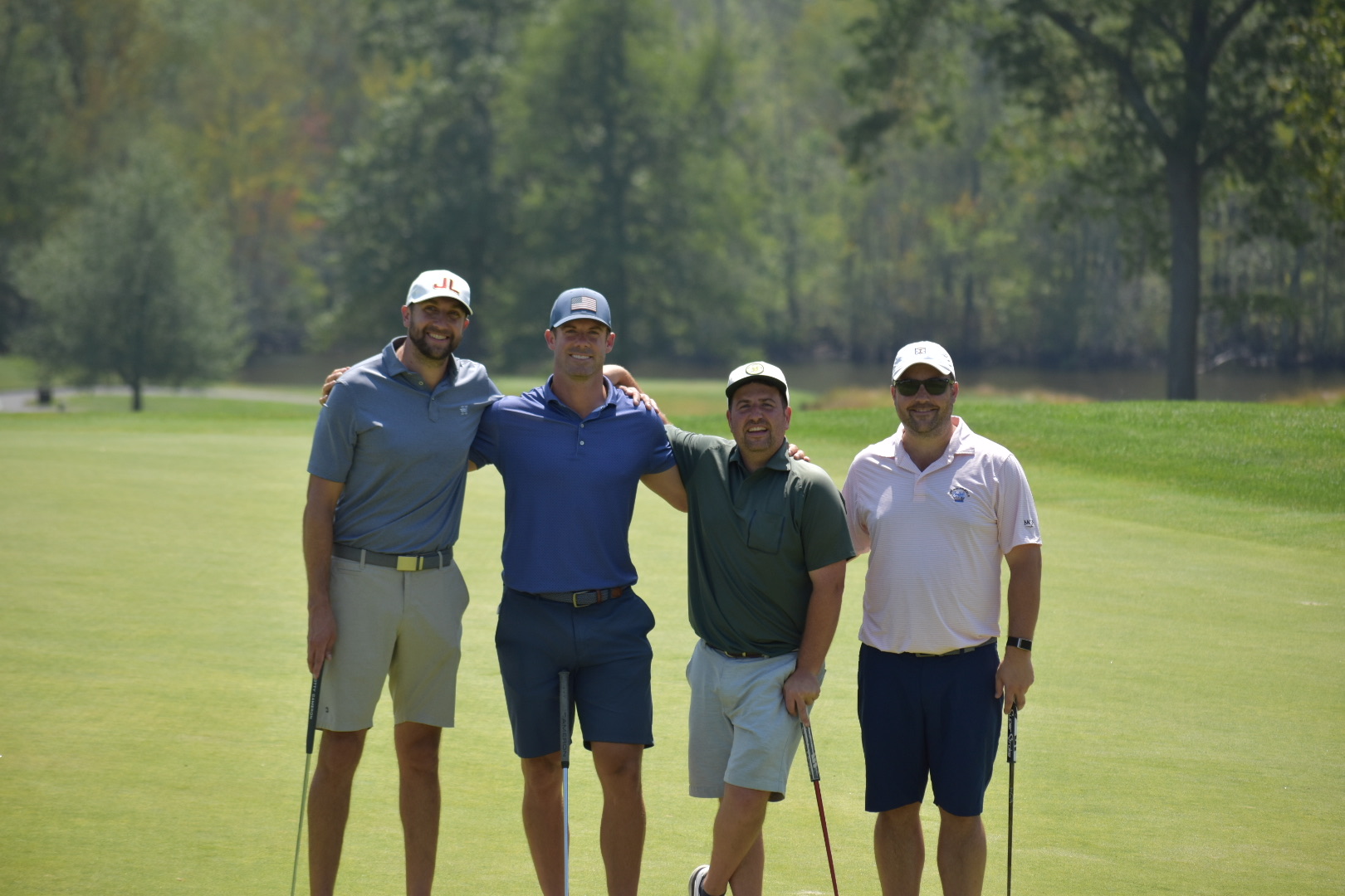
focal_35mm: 240
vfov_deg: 5.7
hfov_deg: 8.6
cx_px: 672
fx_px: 8966
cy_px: 448
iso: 200
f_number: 5.6
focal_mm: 160
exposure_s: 1/1000
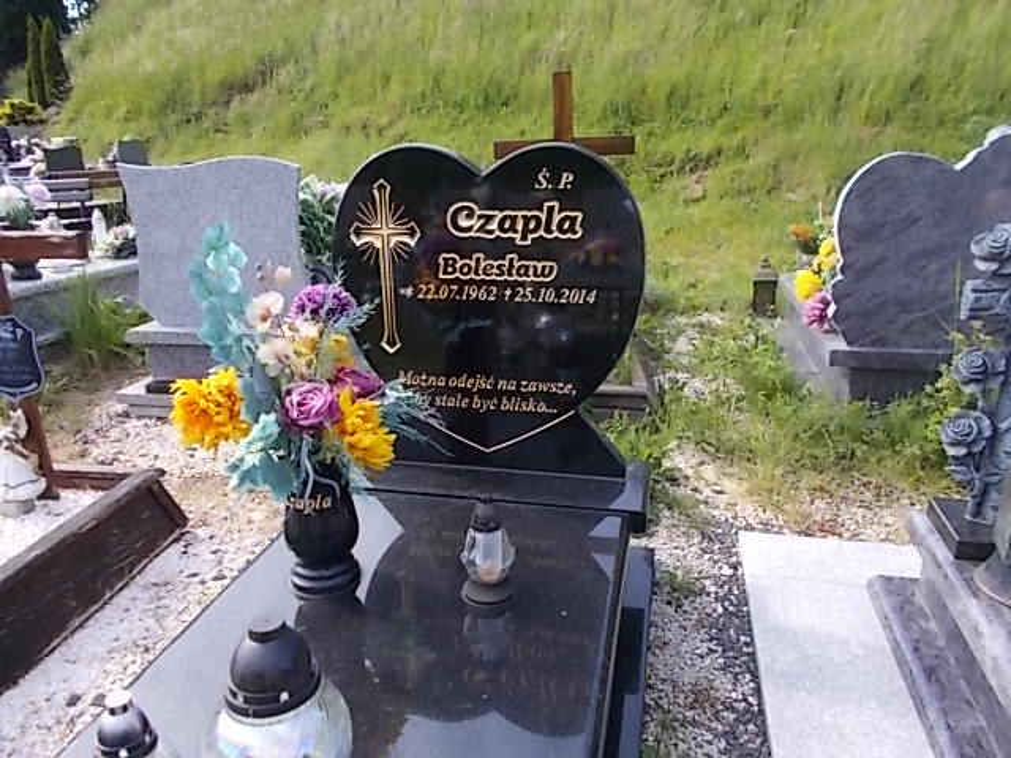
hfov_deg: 67.3
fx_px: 759
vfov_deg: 53.1
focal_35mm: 26
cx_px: 506
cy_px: 379
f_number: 3.2
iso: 80
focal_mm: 4.6
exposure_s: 1/320
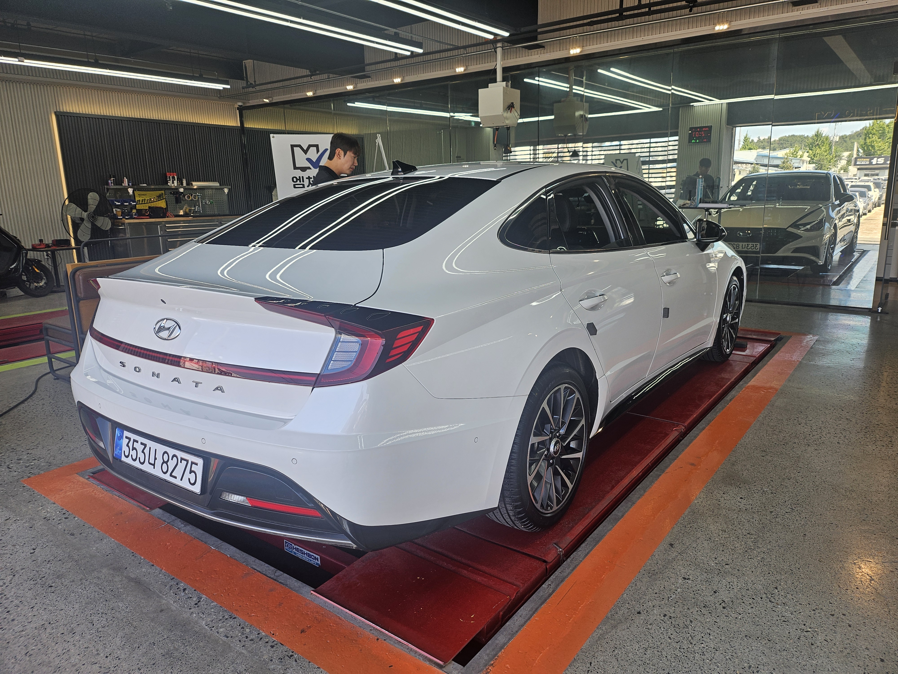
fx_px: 623
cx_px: 449
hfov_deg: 71.6
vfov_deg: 56.8
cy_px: 337
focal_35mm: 24
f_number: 1.8
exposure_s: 1/394
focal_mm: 5
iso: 50
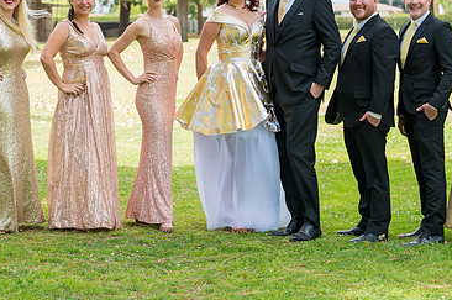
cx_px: 248
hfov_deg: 18.4
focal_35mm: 111
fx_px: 1392
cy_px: 64
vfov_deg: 12.3
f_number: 4
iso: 500
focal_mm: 70
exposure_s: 1/2500
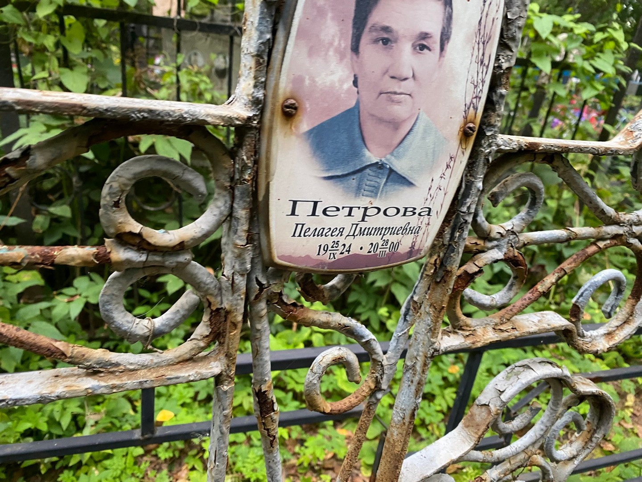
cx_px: 321
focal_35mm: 26
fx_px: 482
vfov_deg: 53.1
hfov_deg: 67.3
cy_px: 241
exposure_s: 1/60
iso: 200
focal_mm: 4.25
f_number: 1.8
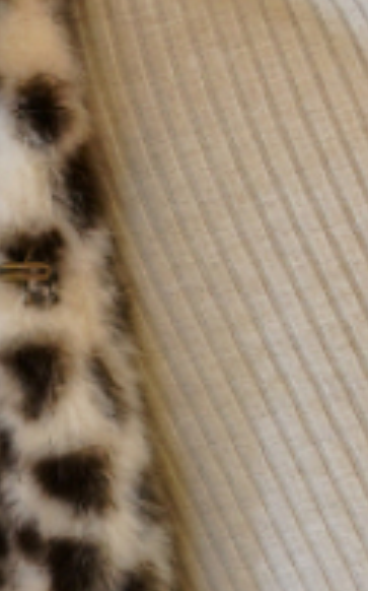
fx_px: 4227
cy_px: -469
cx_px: 204
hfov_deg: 5.0
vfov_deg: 7.7
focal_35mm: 263
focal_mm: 41.8
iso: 640
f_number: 3.2
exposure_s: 1/60
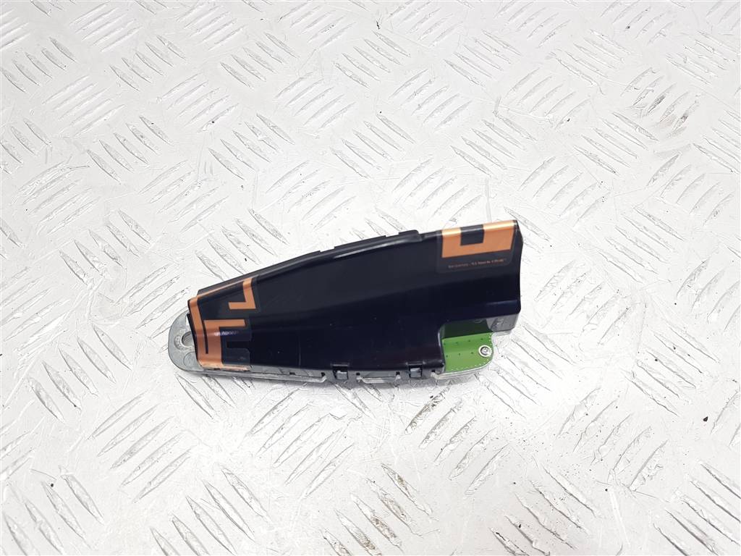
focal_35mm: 26
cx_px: 370
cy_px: 278
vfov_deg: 53.1
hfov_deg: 67.3
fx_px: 557
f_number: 1.7
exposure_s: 1/100
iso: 125
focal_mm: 4.2
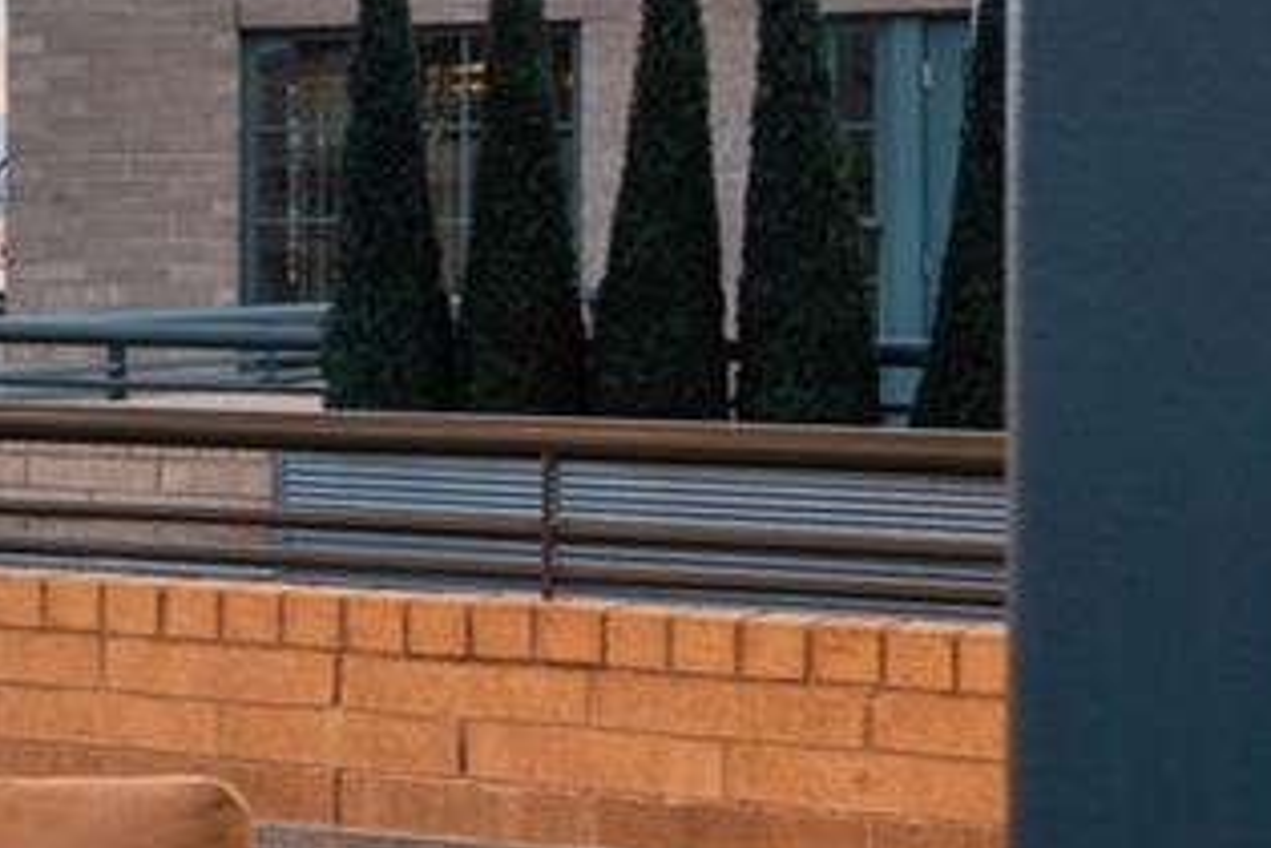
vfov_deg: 11.2
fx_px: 4307
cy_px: 198
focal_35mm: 122
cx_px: -1461
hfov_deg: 13.7
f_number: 9
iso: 320
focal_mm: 24
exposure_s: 1
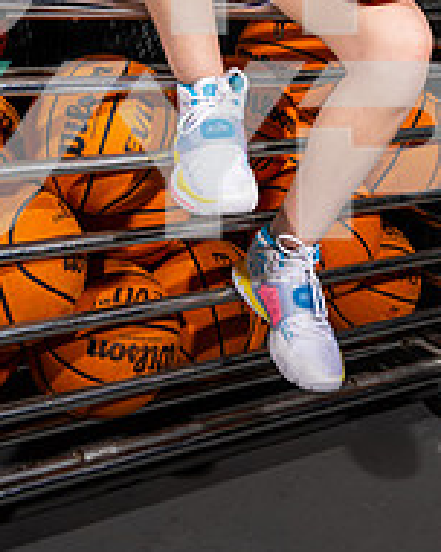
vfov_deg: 25.5
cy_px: -52
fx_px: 1126
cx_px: 270
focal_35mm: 69
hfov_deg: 22.1
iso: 100
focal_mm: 31
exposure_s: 1/125
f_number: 8
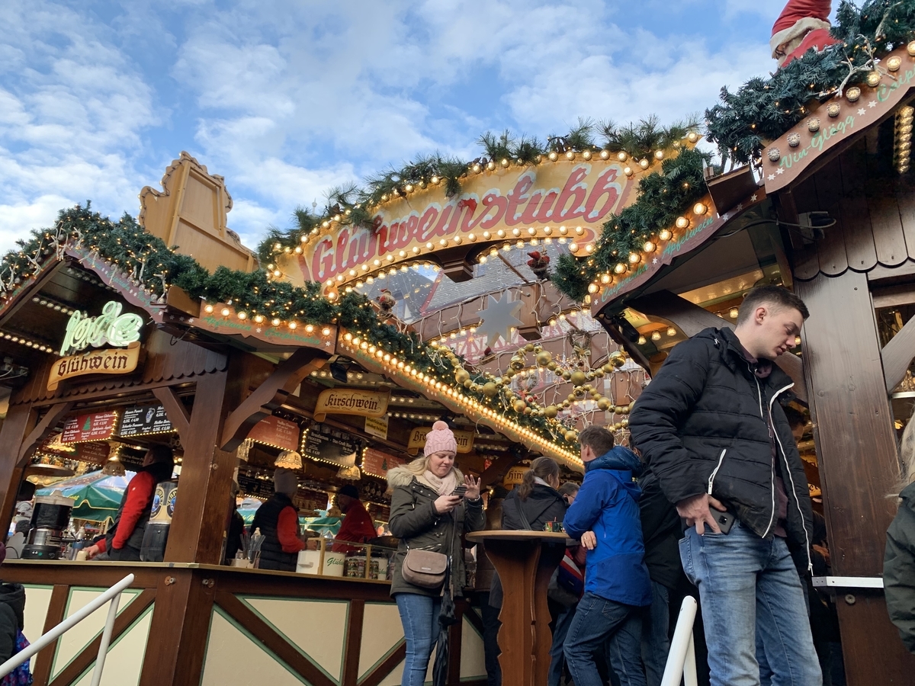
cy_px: 343
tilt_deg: +22.2
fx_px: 687
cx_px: 458
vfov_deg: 53.1
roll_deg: -3.3
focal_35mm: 26
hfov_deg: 67.3
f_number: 1.8
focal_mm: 4.25
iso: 25
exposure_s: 1/149
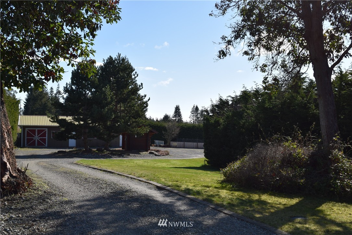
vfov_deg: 31.9
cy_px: 118
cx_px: 176
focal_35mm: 42
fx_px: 411
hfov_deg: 46.4
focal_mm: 28
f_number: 9
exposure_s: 1/200
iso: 100
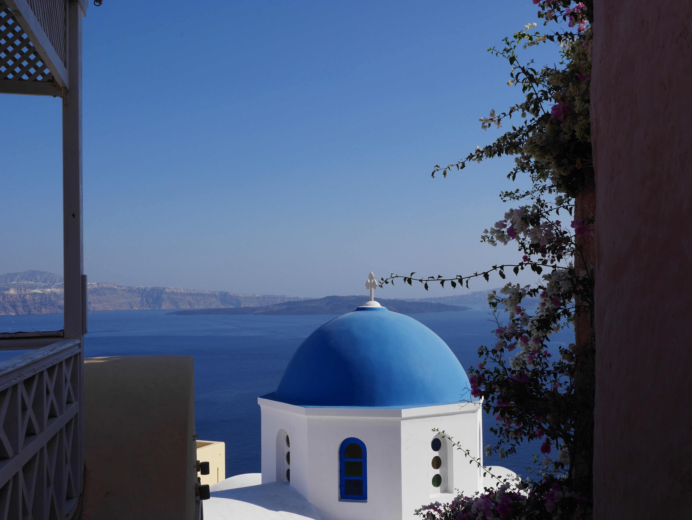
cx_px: 346
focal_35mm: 44
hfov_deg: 42.9
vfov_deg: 32.9
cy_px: 260
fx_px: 880
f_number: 11
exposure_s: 1/500
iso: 200
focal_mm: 22
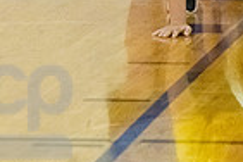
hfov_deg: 3.3
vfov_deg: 2.2
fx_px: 4171
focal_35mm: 618
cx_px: 265
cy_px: -128
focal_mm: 150
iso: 6400
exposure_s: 1/640
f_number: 4.5
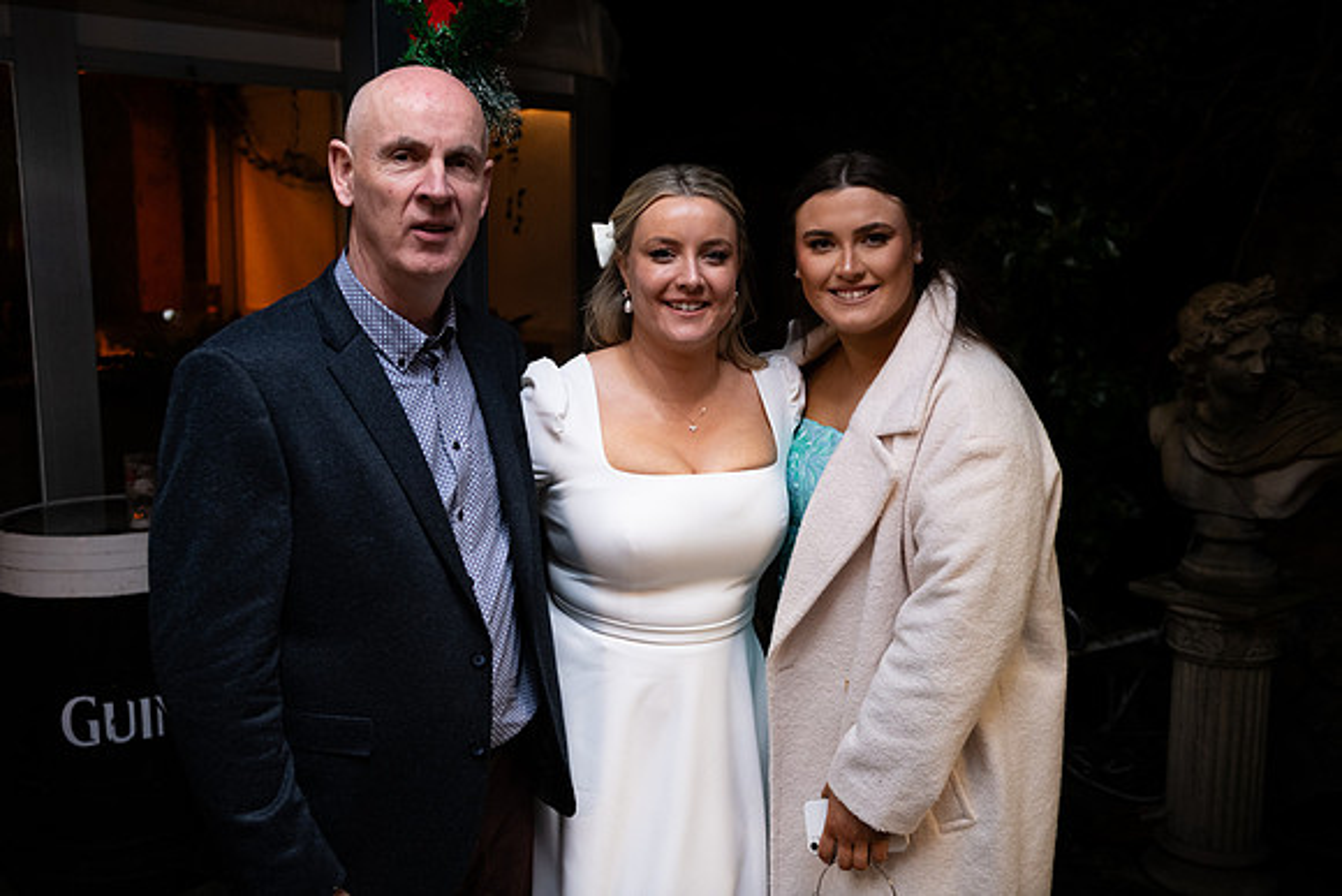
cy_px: 448
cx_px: 671
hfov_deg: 53.1
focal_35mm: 36
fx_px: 1342
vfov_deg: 36.9
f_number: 3.5
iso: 800
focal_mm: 36
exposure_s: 1/160
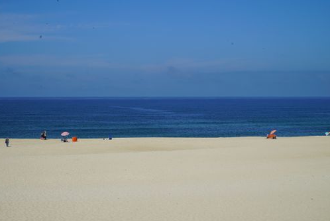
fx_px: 661
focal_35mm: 72
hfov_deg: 28.0
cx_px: 162
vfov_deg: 19.0
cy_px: 113
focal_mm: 70
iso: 100
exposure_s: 1/250
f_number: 14
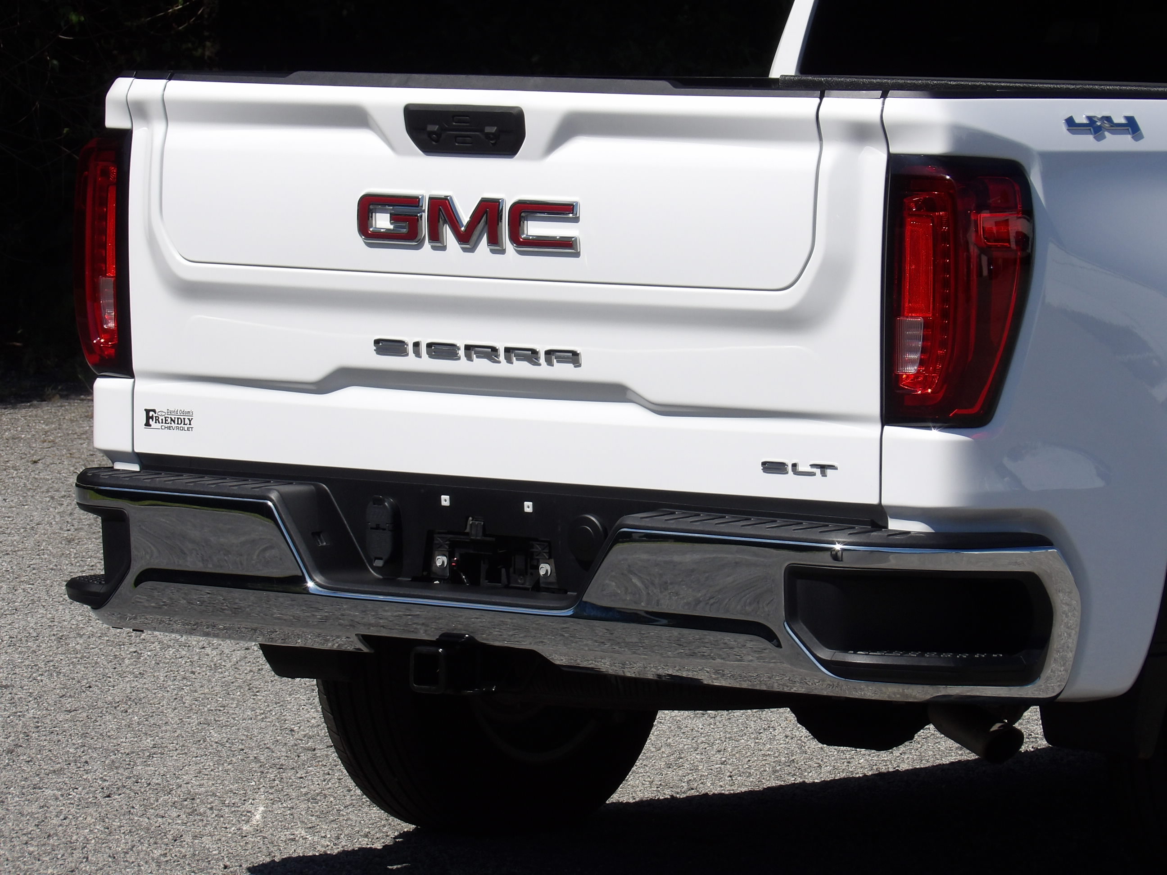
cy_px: 438
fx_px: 6675
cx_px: 584
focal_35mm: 198
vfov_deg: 7.5
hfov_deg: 10.0
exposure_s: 1/968
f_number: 4.5
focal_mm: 35.6
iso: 100
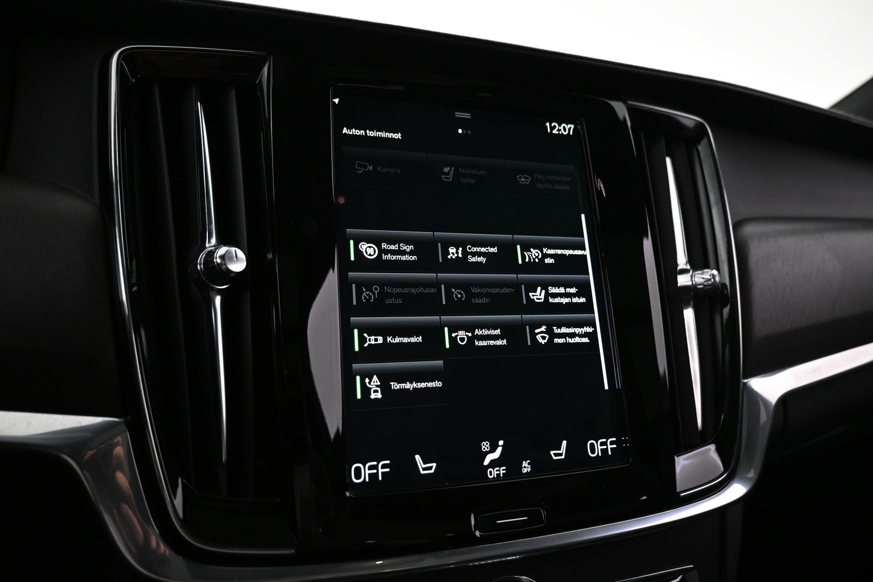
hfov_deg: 73.7
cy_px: 291
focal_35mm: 24
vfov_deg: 53.1
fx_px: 582
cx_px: 436
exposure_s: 1/30
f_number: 3.5
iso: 1600
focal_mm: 16
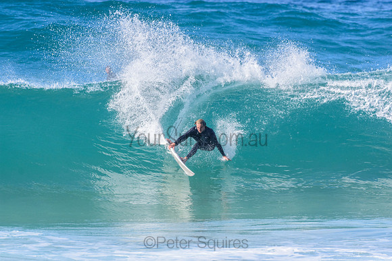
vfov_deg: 1.8
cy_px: 130
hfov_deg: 2.7
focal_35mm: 750
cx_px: 196
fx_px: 8168
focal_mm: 500
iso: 450
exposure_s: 1/2000
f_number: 5.6
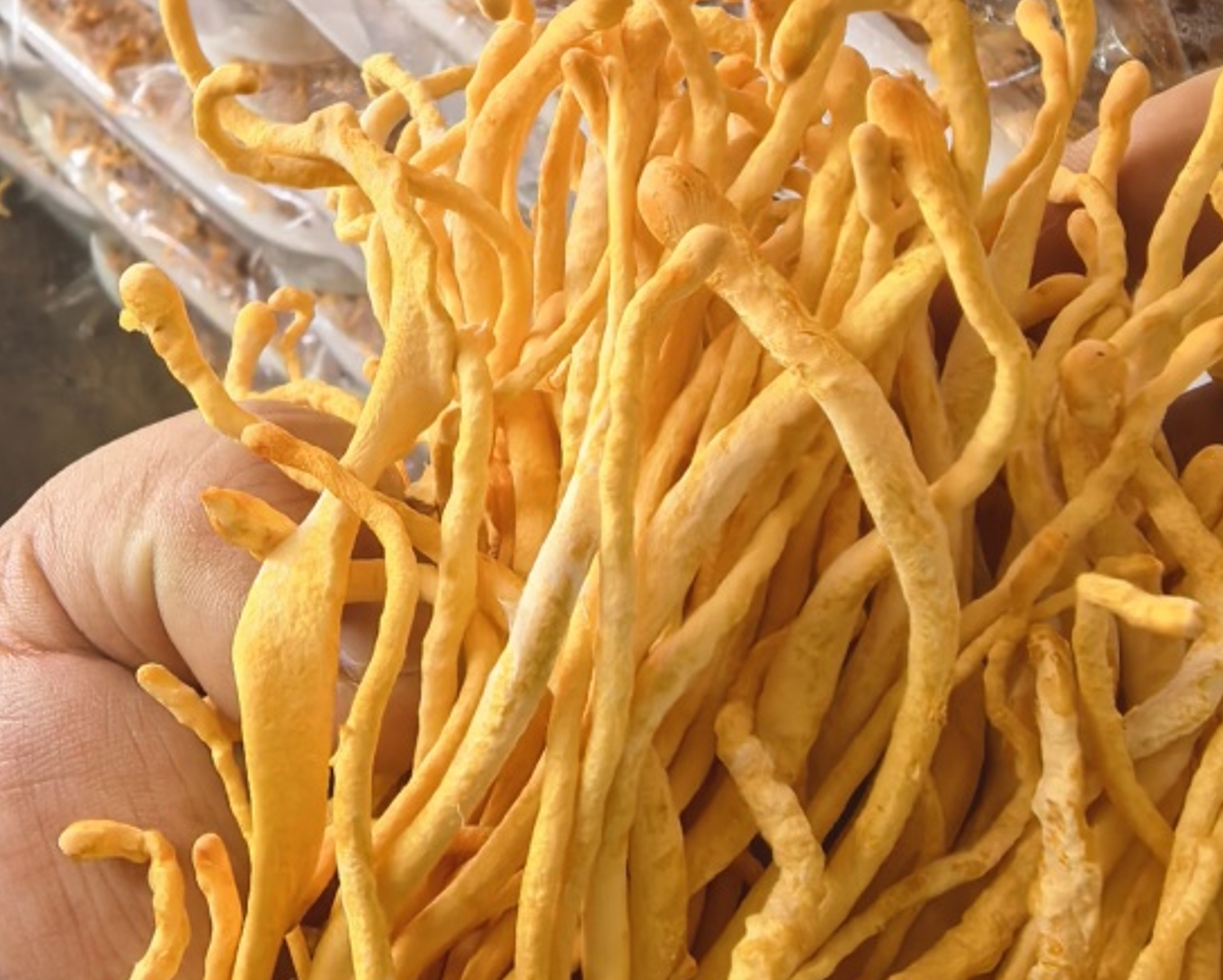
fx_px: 1666
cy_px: 636
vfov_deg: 32.6
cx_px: 854
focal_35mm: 46
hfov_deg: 39.6
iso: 250
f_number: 2.2
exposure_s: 1/50
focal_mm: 1.95
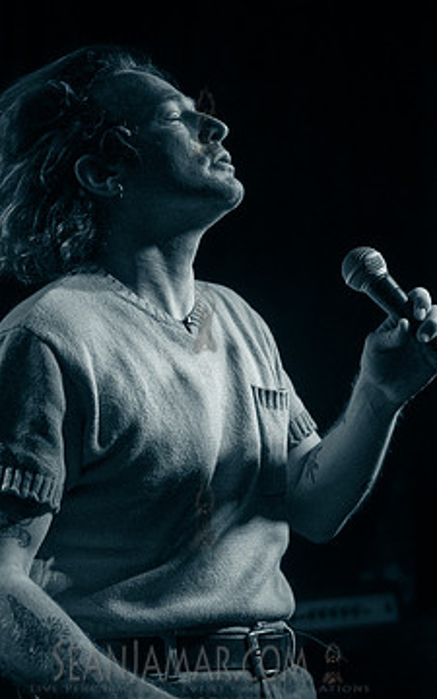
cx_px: 163
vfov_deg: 23.8
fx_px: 1658
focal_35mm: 87
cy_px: 279
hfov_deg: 15.0
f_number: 3.5
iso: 10000
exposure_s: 1/400
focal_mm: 44
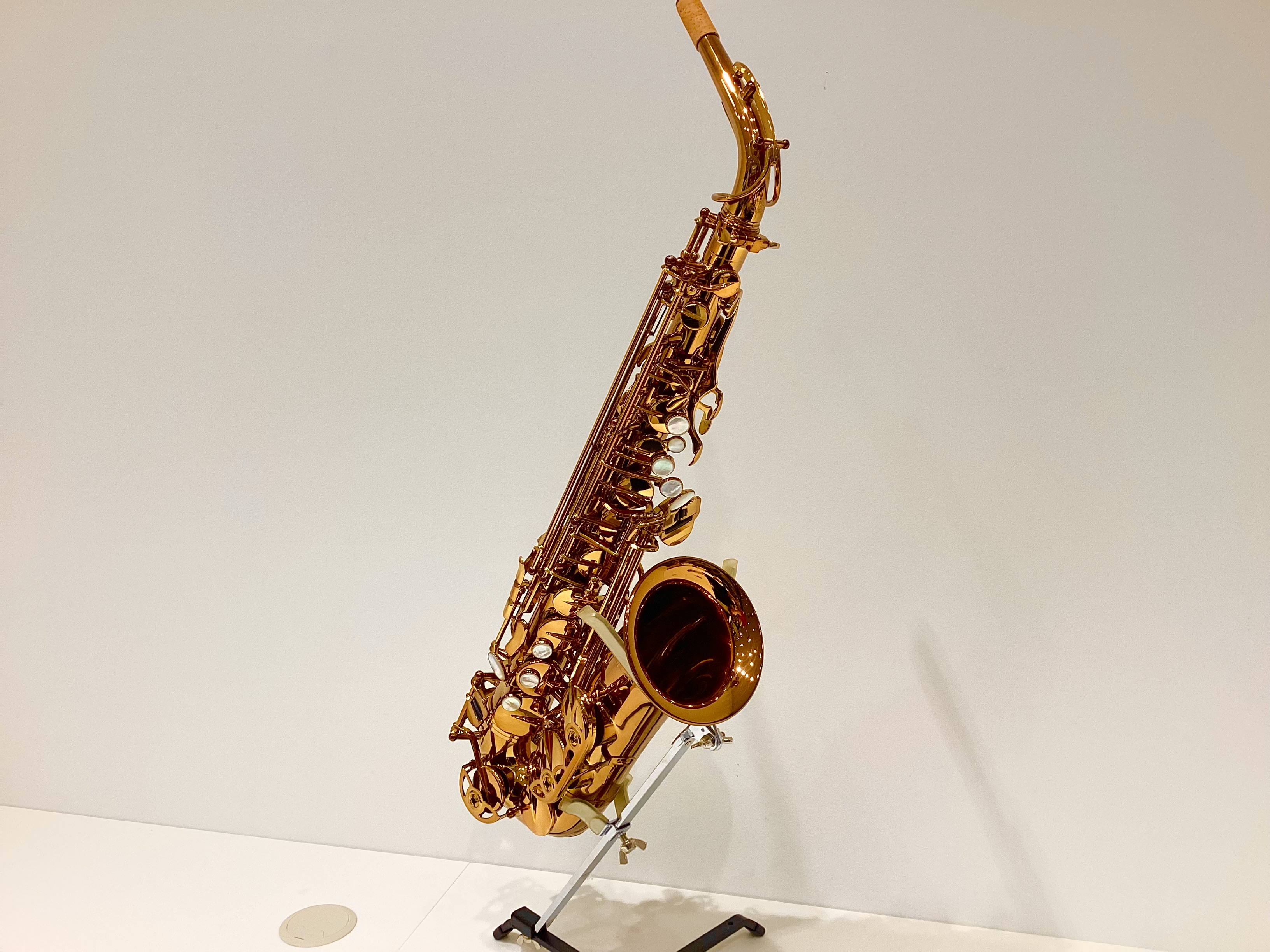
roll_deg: +1.4
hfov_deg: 58.4
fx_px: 1137
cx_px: 635
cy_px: 476
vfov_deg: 45.4
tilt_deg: -11.2
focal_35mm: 31
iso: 64
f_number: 2.4
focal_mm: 3.3
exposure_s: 1/100
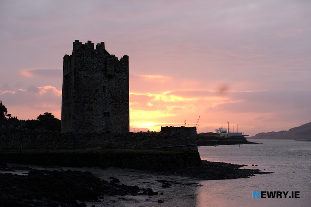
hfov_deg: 27.0
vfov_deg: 18.2
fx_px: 648
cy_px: 104
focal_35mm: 75
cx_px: 156
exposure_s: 1/60
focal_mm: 50
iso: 400
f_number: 5.6
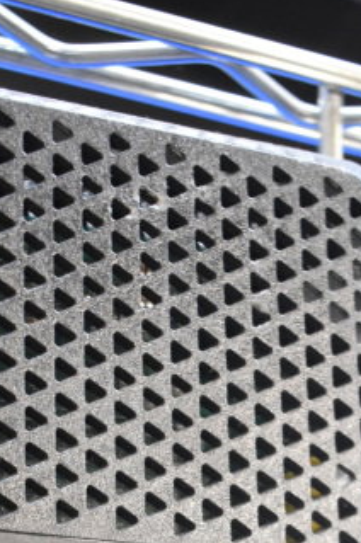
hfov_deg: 12.2
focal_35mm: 112
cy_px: 753
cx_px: 165
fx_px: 1688
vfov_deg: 17.0
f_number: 4
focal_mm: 26
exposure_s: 1/40
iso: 2200
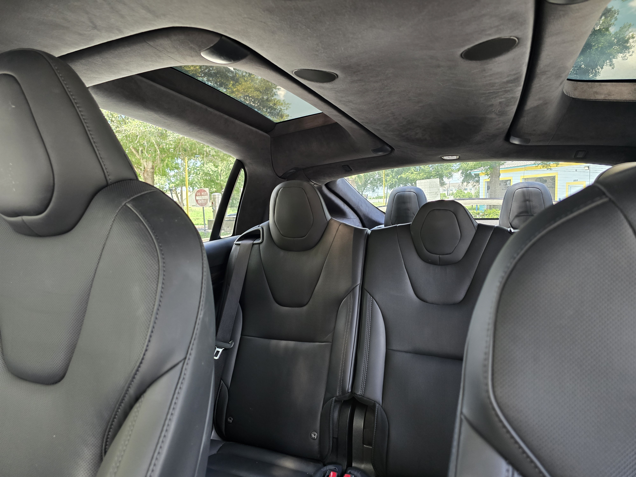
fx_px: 423
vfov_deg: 58.9
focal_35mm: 23
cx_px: 318
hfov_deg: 73.9
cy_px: 238
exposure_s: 1/60
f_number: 1.7
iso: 640
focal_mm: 6.3
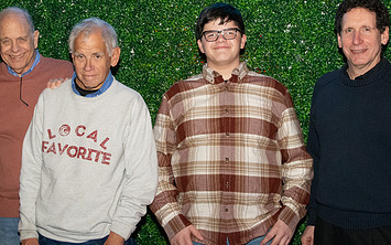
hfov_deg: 27.5
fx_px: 799
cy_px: 70
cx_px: 177
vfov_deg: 17.3
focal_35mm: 75
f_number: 11
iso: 4000
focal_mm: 30
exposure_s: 1/250
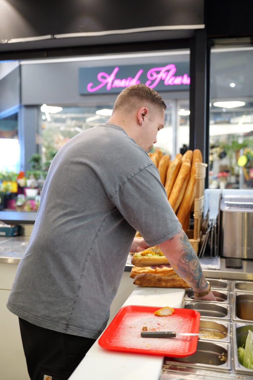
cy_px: 190
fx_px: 401
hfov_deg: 35.1
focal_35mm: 38
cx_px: 126
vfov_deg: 50.7
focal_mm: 38
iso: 1000
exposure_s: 1/60
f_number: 2.8
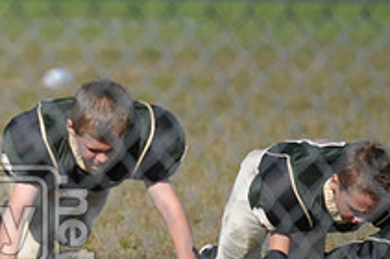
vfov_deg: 0.8
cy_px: 234
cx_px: -144
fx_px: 17837
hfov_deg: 1.3
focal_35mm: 1649
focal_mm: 400
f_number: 4
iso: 640
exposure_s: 1/5000
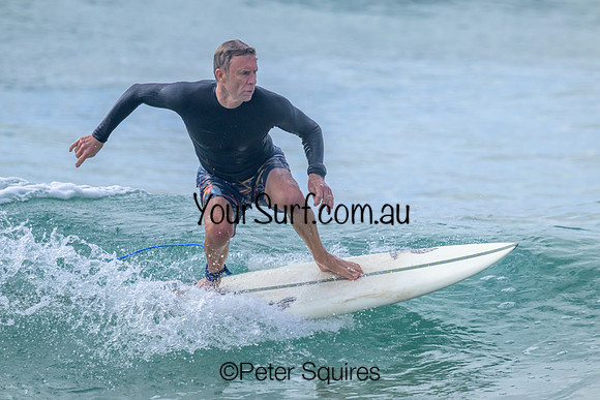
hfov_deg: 2.5
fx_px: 13656
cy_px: 200
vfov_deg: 1.7
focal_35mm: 819
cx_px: 300
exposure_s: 1/2000
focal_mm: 800
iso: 900
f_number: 11
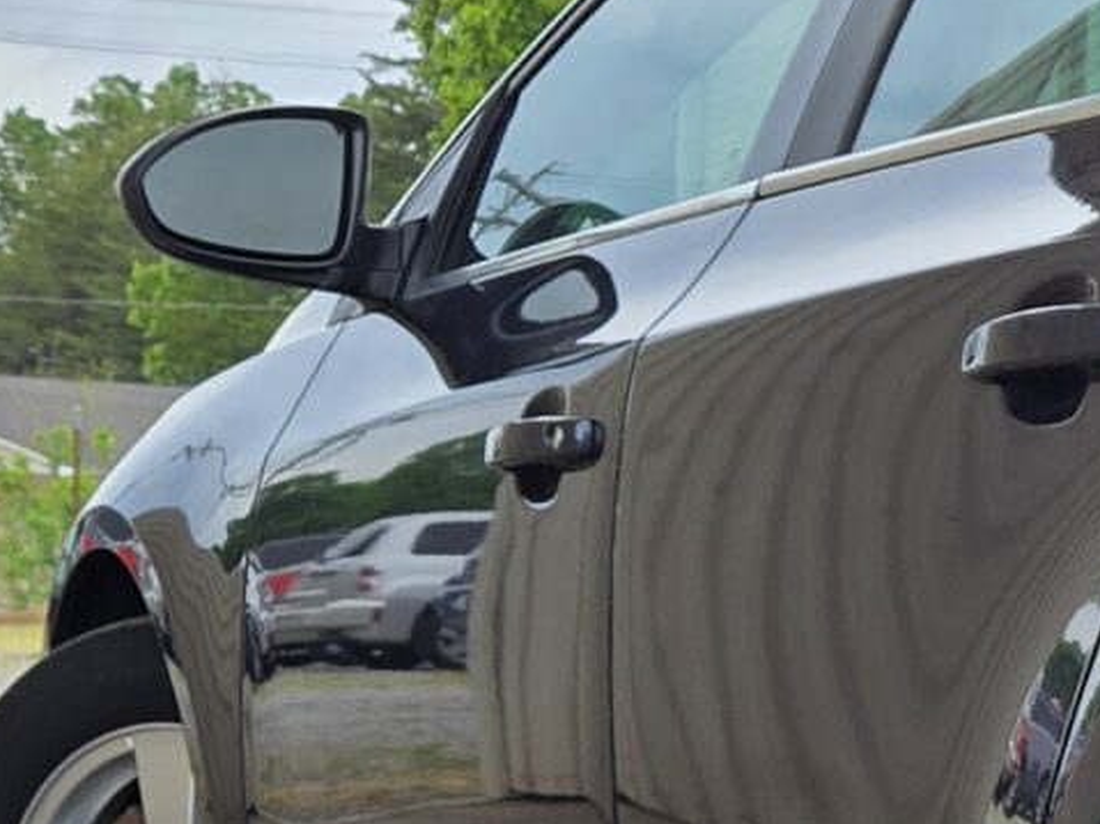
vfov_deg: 11.9
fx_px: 3908
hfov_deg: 14.3
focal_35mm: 123
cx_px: 1936
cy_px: 778
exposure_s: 1/400
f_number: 1.8
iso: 25
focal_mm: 5.4
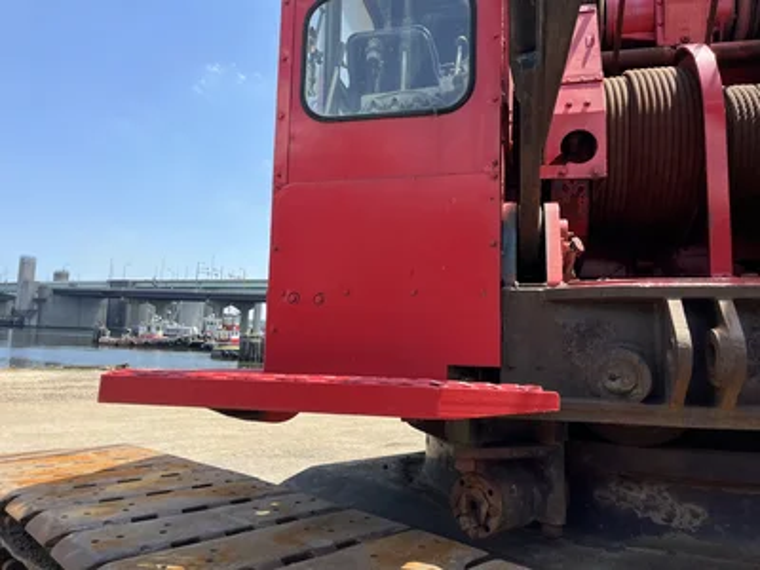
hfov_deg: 67.3
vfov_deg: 53.1
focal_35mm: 26
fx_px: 571
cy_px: 285
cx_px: 380
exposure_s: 1/1497
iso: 50
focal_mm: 5.1
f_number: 1.6
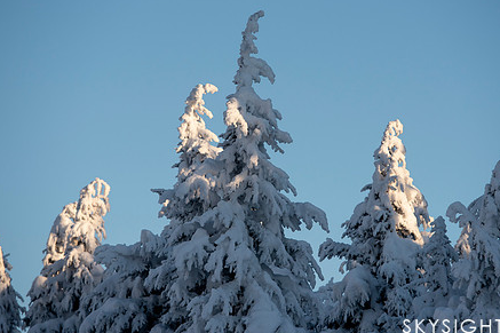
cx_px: 271
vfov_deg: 5.7
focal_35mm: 239
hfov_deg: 8.6
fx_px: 3318
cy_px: 133
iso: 250
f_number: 4
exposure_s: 1/2000
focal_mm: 180
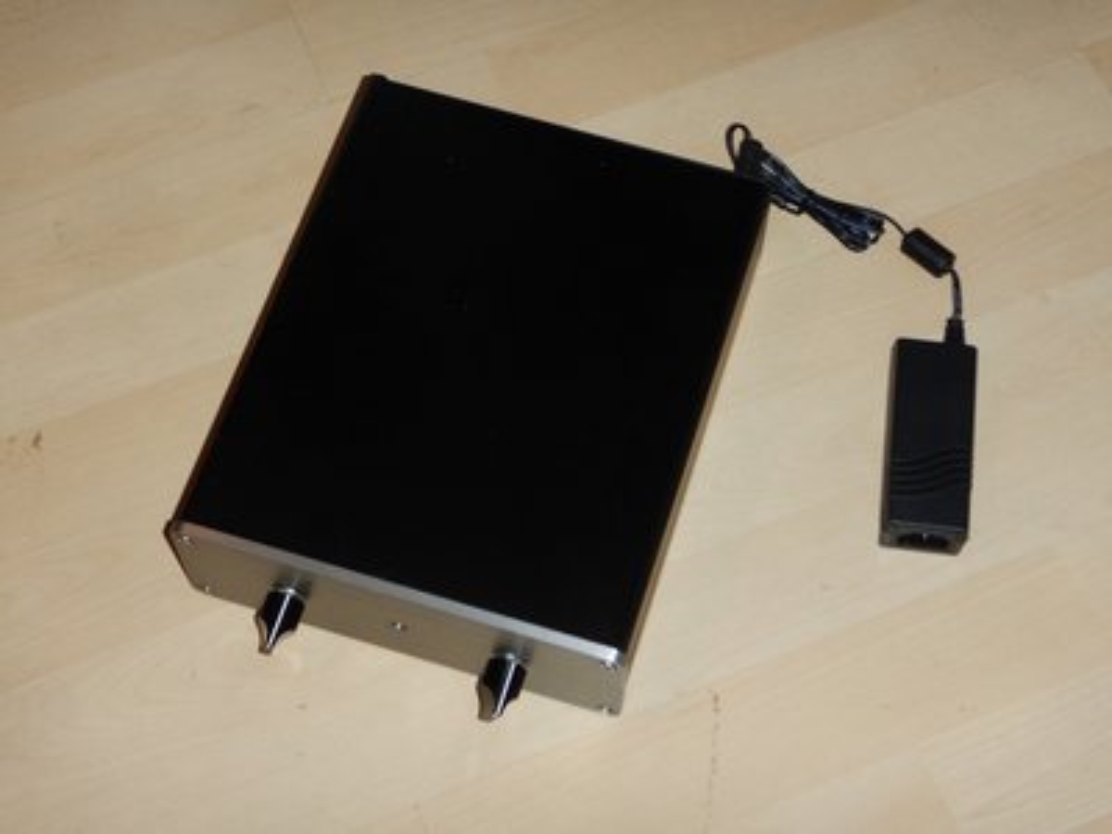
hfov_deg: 31.7
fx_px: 1960
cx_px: 556
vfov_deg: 24.0
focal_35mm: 61
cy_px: 417
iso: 200
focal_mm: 11
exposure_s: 1/30
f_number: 4.4
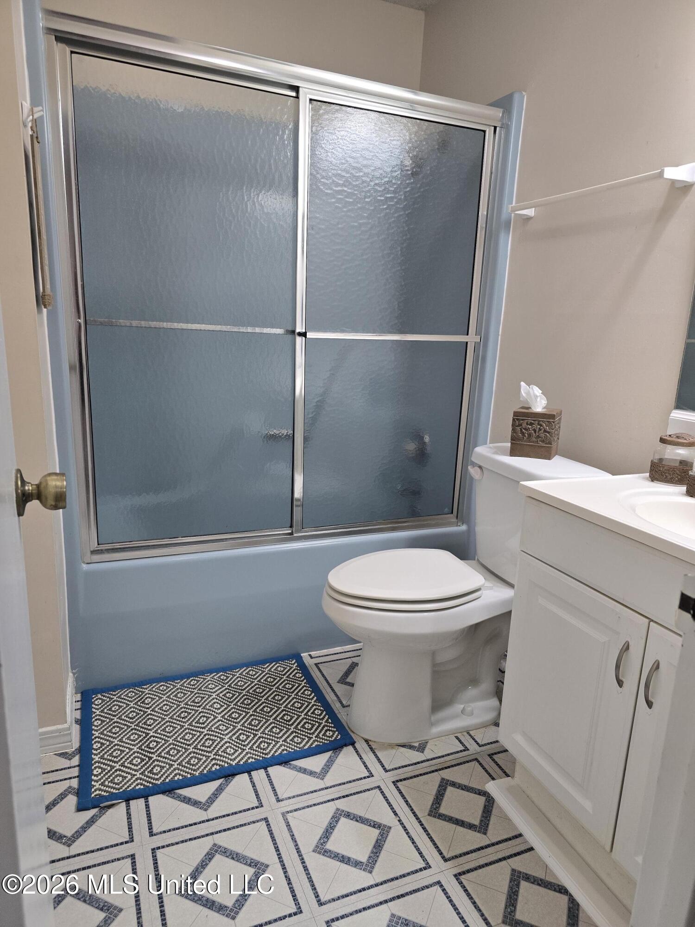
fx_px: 616
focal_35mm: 23
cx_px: 348
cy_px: 464
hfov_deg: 58.9
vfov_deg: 73.9
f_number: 1.7
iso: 200
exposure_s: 1/120
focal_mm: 6.3
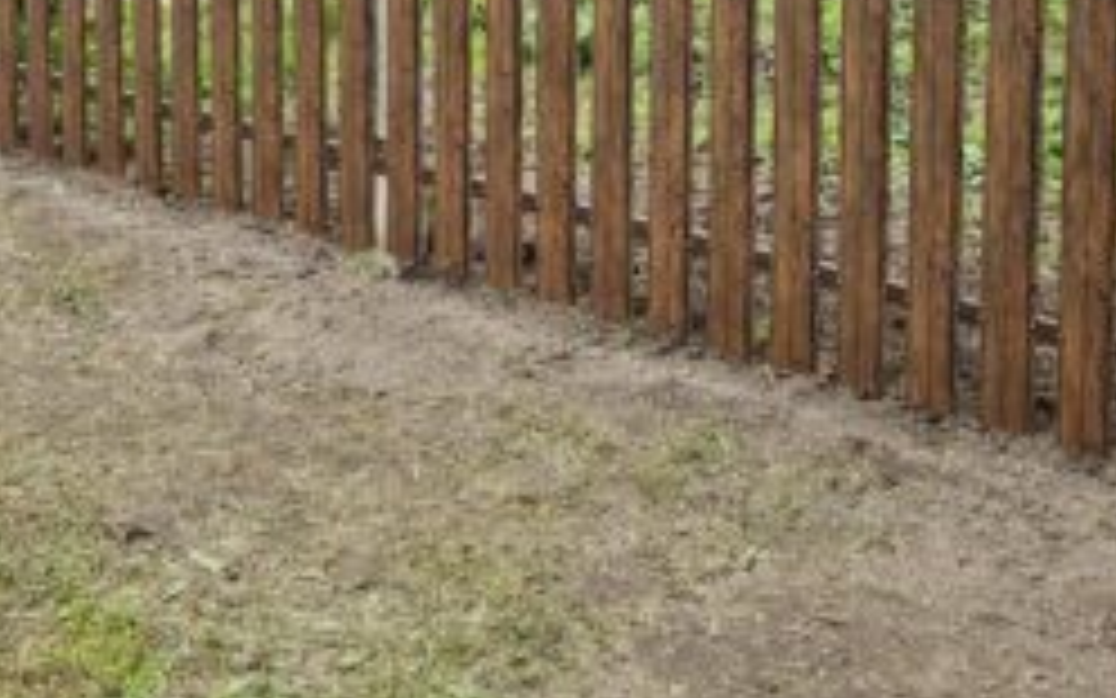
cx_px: 540
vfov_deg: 20.6
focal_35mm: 59
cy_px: -140
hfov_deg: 34.5
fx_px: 1794
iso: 25
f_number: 1.8
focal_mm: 5.4
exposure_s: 1/417
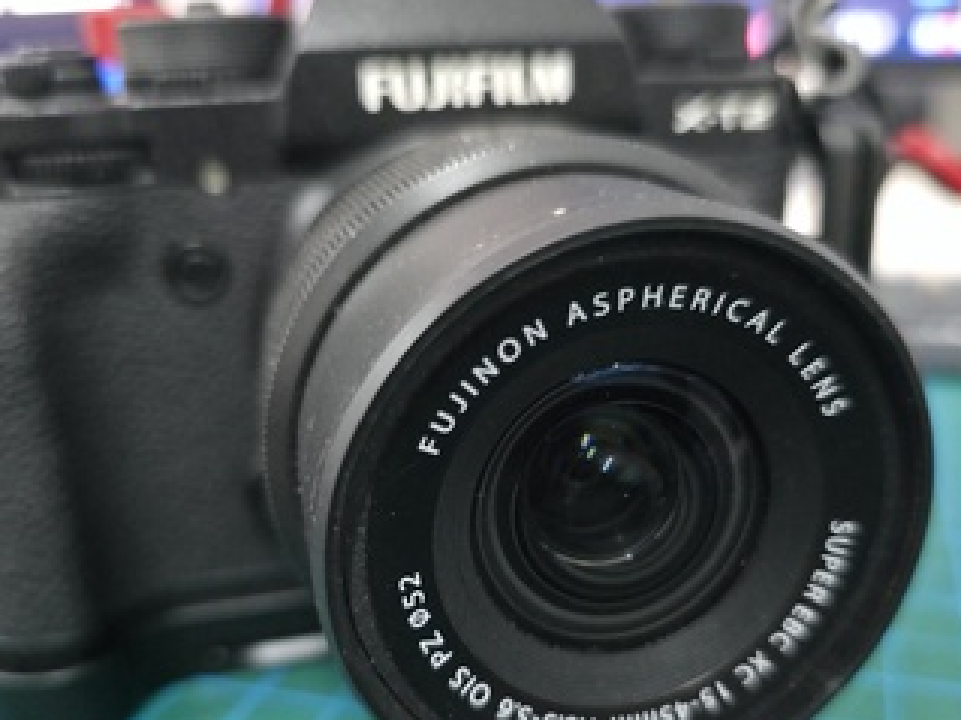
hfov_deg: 55.3
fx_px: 916
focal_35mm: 33
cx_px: 511
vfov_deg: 42.5
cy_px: 459
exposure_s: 1/20
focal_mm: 6.3
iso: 1250
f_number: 1.7
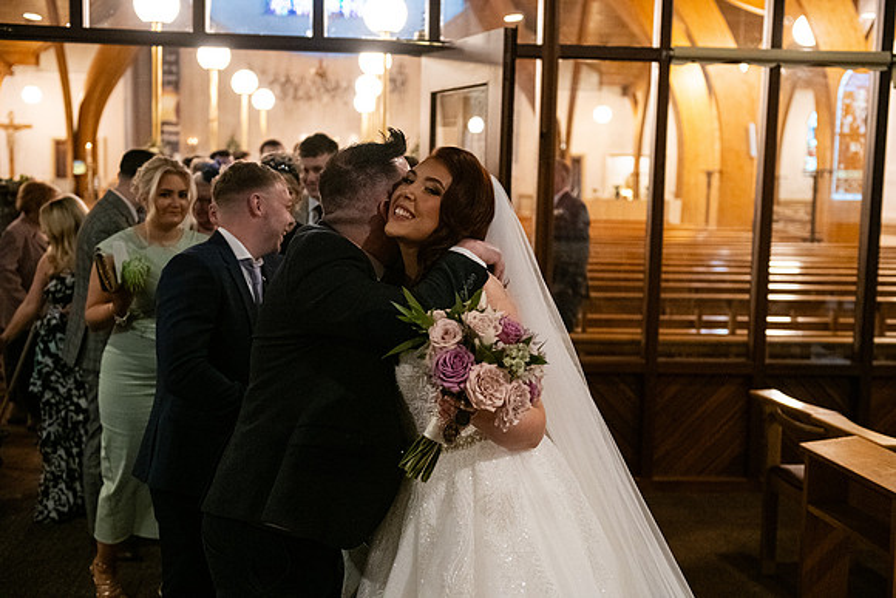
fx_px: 1195
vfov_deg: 28.1
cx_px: 448
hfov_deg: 41.1
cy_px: 299
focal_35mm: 48
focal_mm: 48
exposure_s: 1/160
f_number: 3.5
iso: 2500
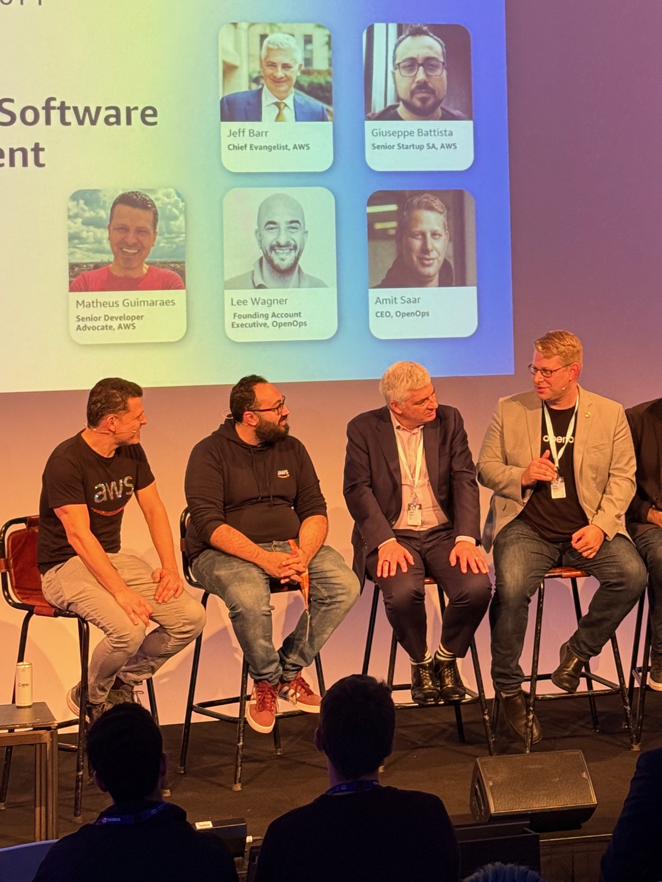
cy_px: 232
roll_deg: +1.6
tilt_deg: +1.4
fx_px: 2167
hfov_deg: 17.4
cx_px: 391
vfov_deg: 22.8
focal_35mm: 85
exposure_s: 1/57
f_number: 1.78
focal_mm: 6.76
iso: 125
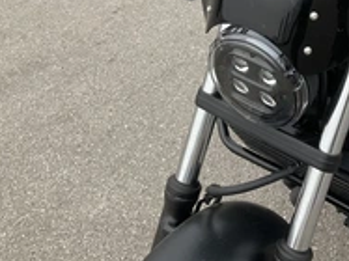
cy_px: 11
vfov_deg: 22.8
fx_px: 625
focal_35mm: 62
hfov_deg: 30.4
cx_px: 282
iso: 25
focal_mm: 3
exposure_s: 1/829
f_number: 1.8
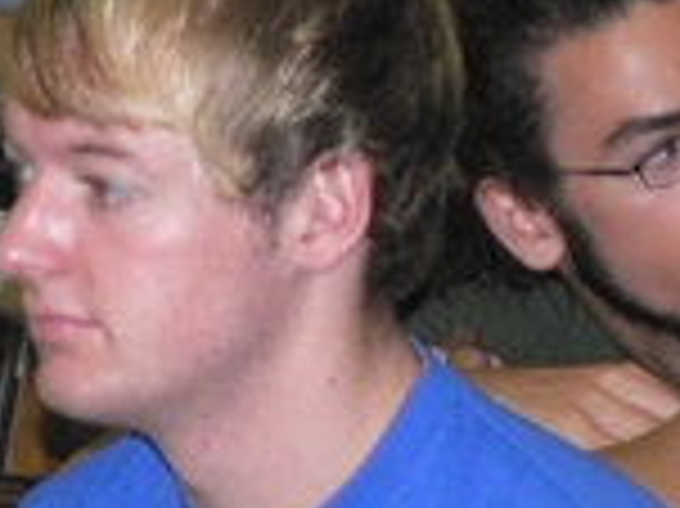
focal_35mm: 322
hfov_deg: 6.1
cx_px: 1110
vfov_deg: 4.6
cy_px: -162
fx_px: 6320
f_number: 3.2
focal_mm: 15.2
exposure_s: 1/60
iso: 400
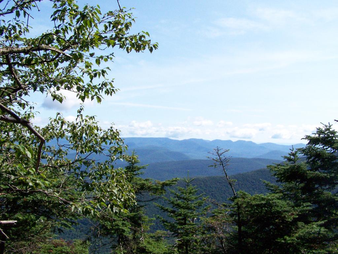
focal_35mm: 38
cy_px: 127
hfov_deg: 49.0
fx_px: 371
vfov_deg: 37.7
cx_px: 169
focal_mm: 6.3
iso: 400
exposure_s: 1/1600
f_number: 5.6
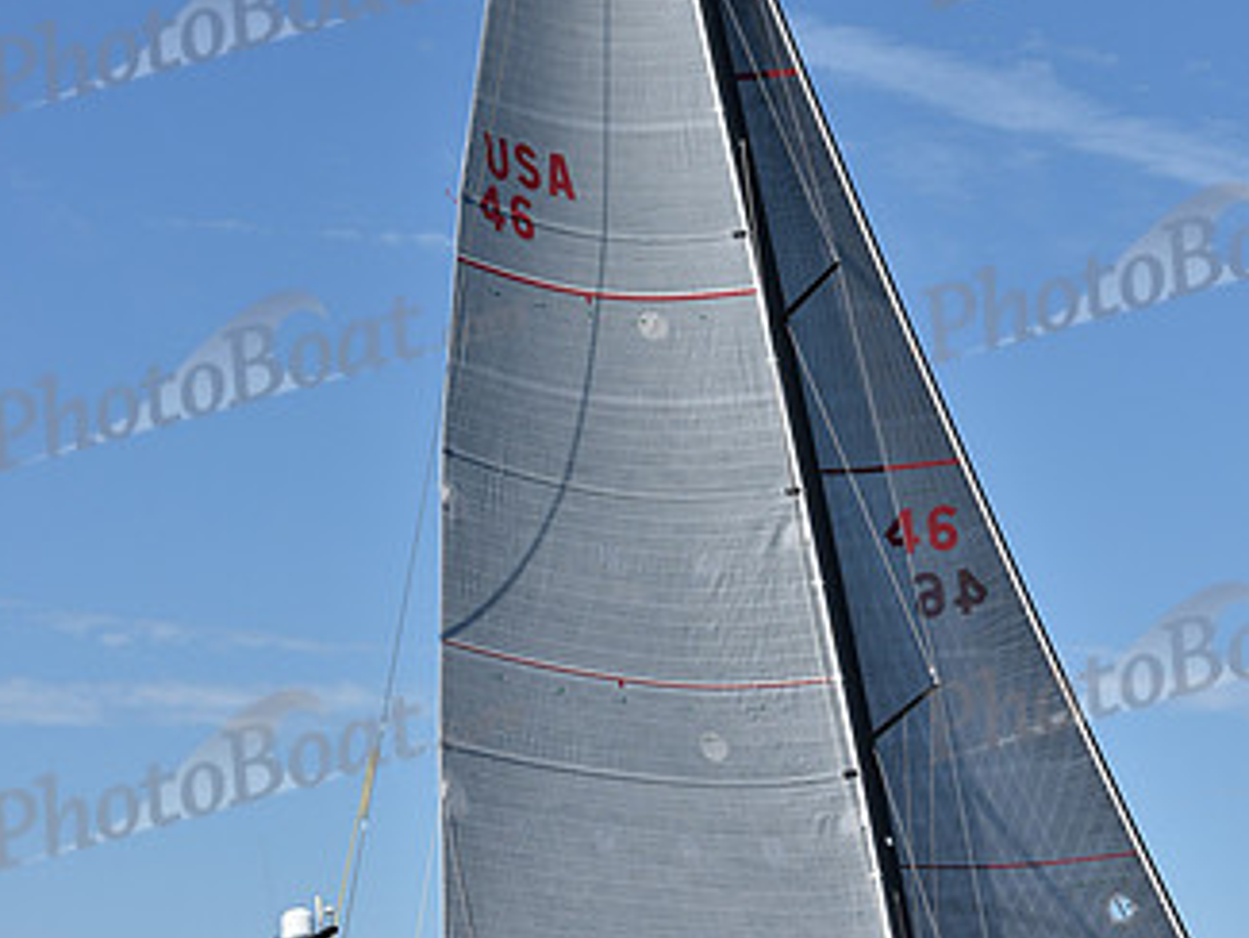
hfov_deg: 16.4
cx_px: 724
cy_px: 519
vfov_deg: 12.4
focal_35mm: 120
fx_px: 4331
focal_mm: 70
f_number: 7.1
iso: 250
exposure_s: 1/1600
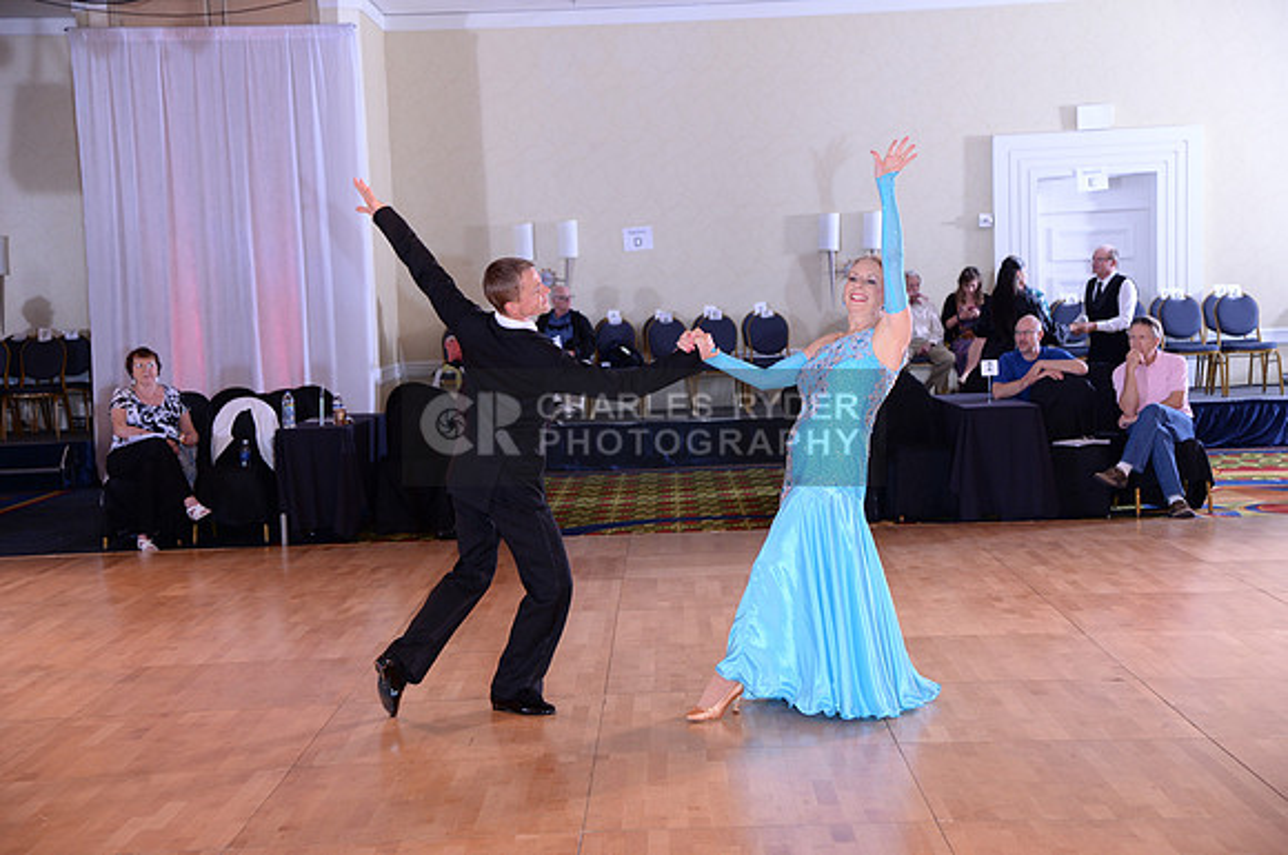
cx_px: 644
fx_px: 2072
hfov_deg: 34.5
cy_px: 428
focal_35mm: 58
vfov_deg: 23.3
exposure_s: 1/250
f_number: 4.5
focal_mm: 58
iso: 1250
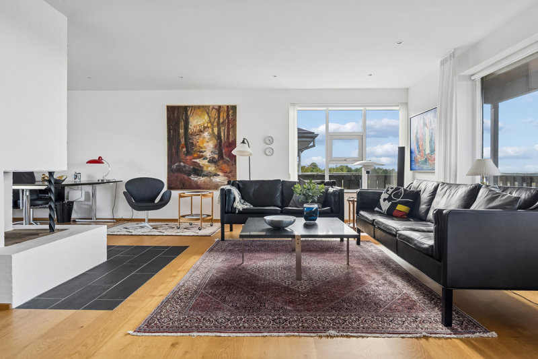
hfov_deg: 79.9
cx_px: 269
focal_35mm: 22
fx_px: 321
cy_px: 180
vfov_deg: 58.3
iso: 800
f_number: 8
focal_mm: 21.5
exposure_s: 1/125
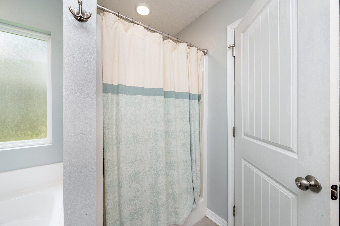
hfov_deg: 104.3
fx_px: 132
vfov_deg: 81.1
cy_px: 113
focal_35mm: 14
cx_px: 170
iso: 320
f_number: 9
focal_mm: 14
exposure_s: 1/60
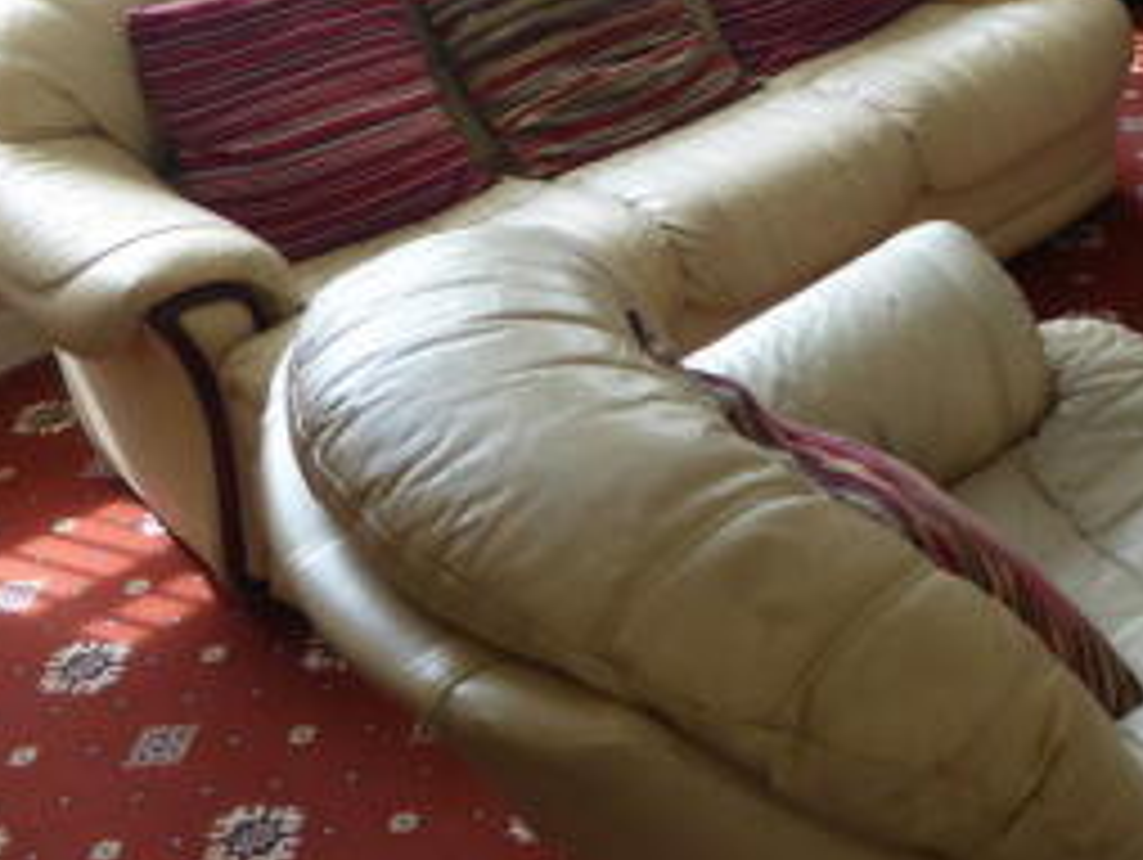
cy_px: 16
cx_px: 988
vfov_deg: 25.4
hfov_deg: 33.4
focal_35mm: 55
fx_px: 1818
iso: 200
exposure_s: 1/60
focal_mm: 4.3
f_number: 3.3
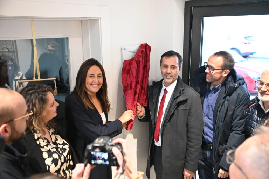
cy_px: 90
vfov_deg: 37.9
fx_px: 262
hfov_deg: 54.4
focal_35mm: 35
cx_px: 134
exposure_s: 1/400
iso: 12800
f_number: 3.2
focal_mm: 35
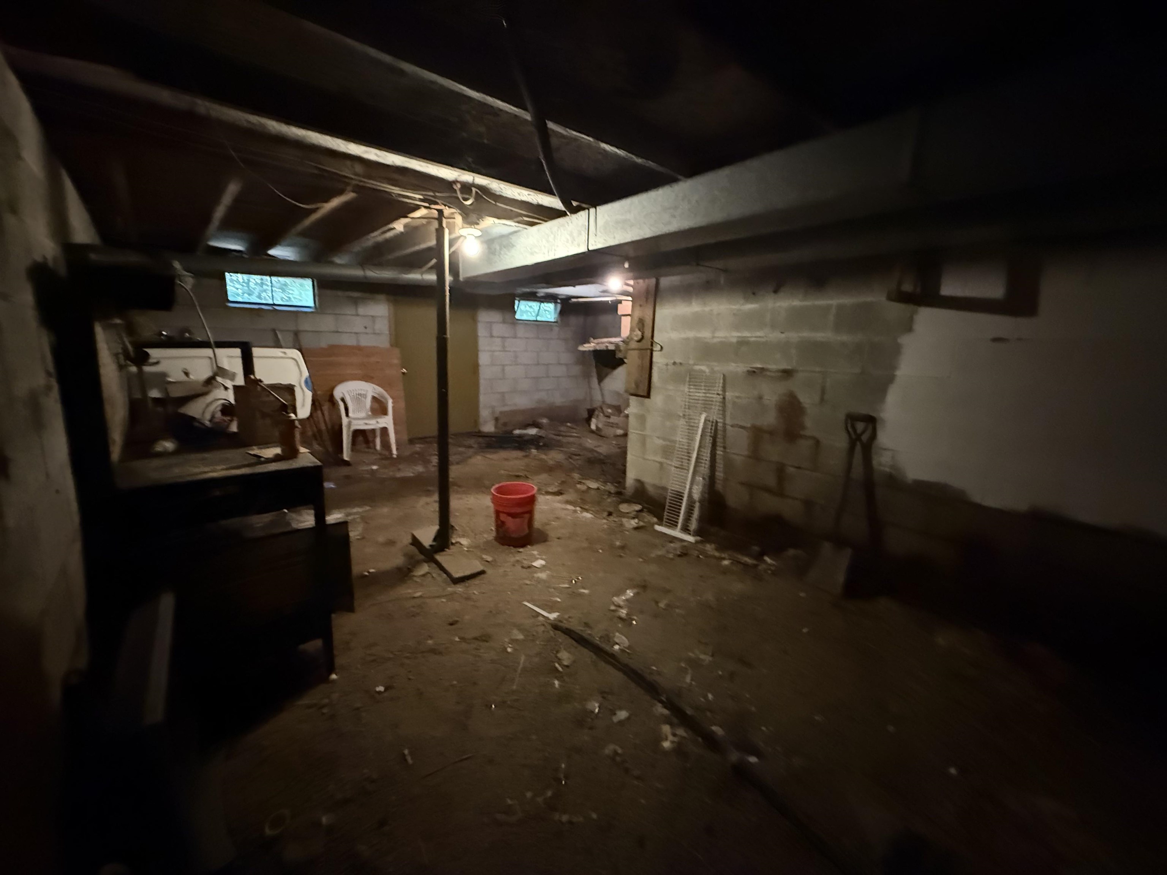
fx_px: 472
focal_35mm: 14
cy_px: 438
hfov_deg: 102.1
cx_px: 584
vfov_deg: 85.7
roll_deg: -1.7
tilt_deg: -13.1
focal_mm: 2.22
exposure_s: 1/40
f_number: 2.2
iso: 1600
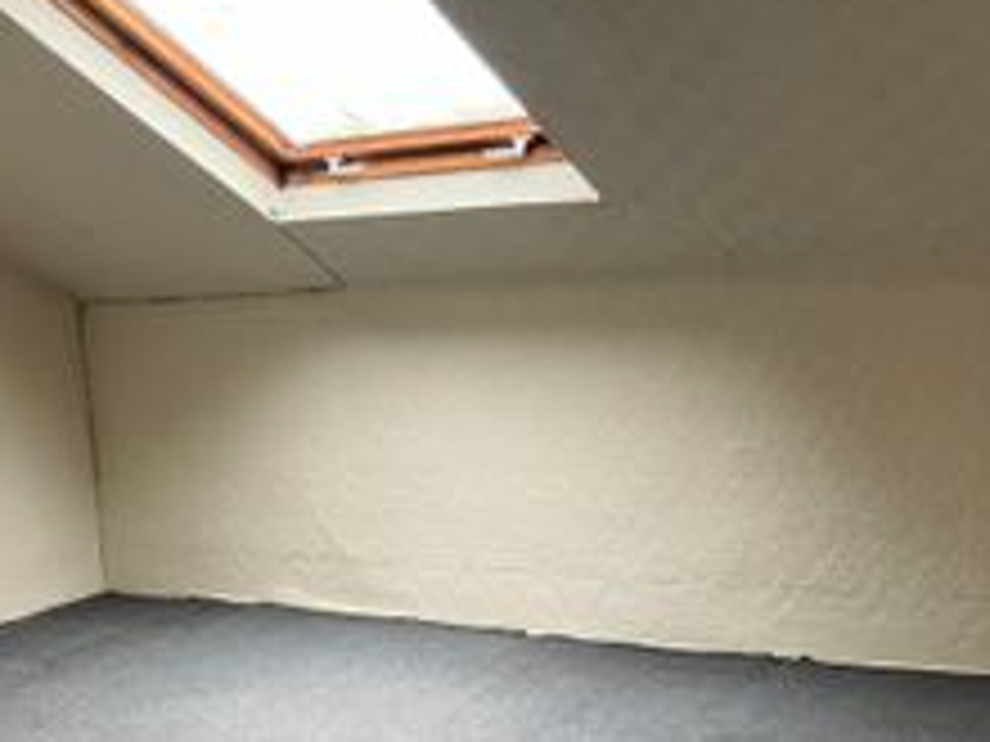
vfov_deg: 28.2
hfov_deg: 37.2
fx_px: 1459
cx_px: 346
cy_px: 535
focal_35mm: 51
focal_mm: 3.99
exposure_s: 1/76
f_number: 1.8
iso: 80
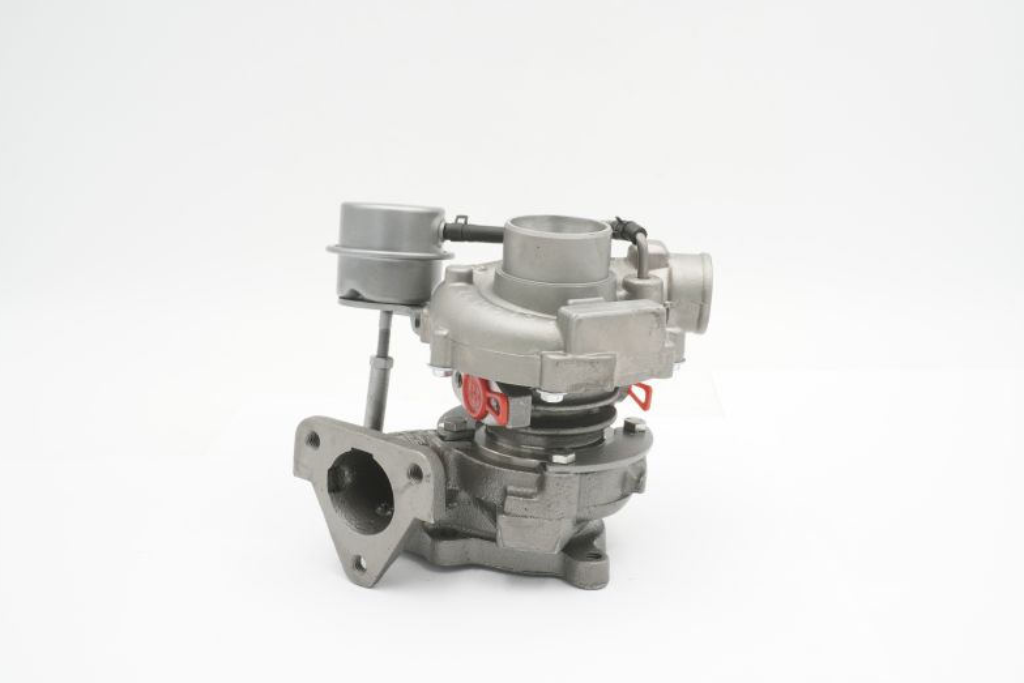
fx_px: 1437
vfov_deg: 26.7
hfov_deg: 39.2
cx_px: 513
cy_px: 345
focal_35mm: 51
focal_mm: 33
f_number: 16
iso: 100
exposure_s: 1/3
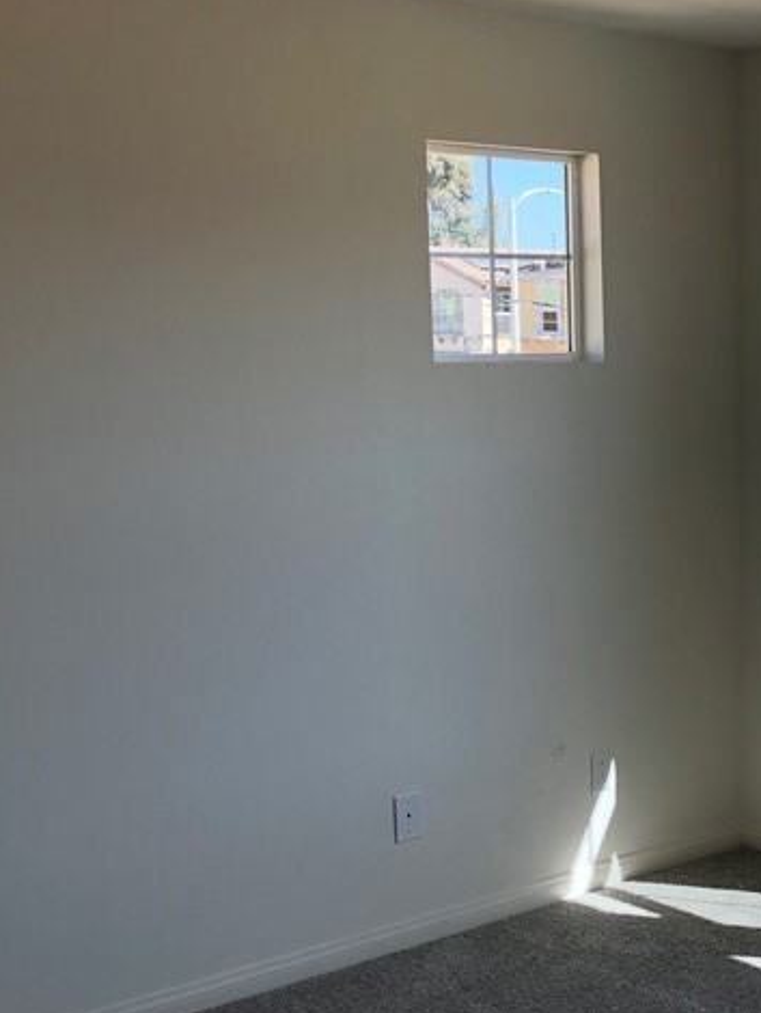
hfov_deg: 22.8
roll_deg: +0.0
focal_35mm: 61
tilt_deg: -7.4
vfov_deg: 31.6
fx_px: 1786
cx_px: 808
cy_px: 575
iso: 20
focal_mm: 3.99
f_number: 1.8
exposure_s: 1/171
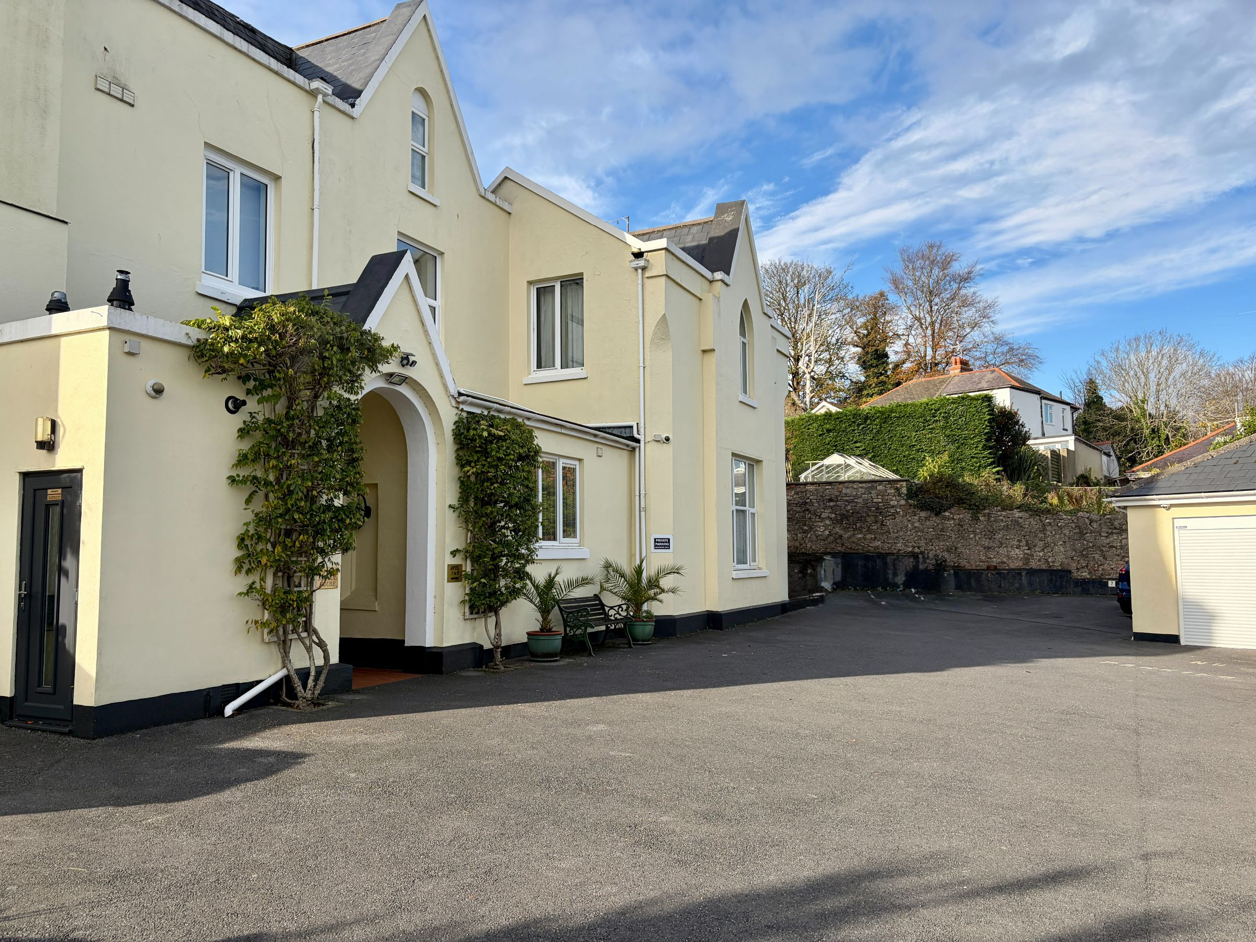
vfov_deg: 53.1
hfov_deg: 67.3
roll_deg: +0.9
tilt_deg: +6.5
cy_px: 471
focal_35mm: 26
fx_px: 943
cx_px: 628
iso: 50
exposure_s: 1/1751
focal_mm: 5.96
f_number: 1.6
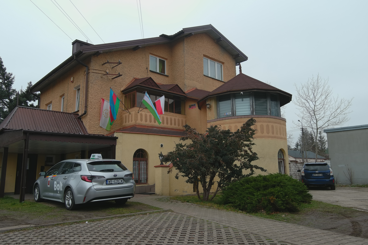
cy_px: 122
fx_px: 296
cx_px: 184
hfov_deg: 63.7
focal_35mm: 29
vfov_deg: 45.0
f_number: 2.8
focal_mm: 10.09
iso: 100
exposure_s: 1/100
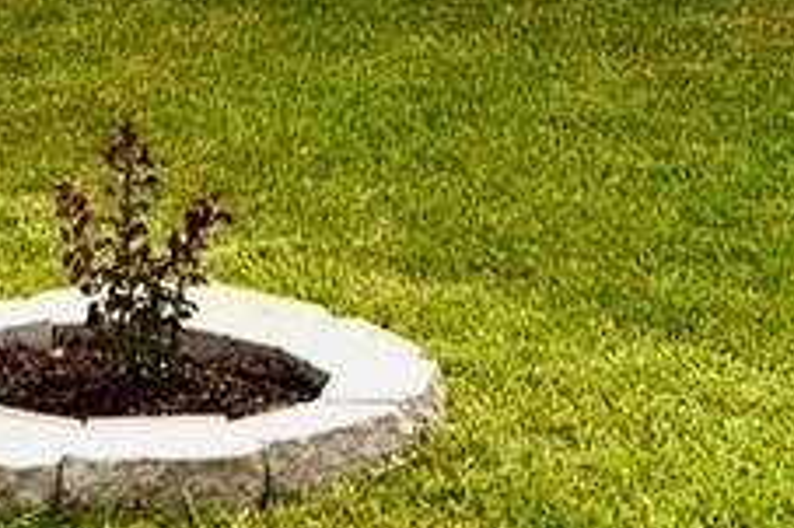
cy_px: -584
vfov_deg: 10.7
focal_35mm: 115
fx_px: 2534
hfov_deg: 17.8
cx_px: 371
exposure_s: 1/640
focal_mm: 24
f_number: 8
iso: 200
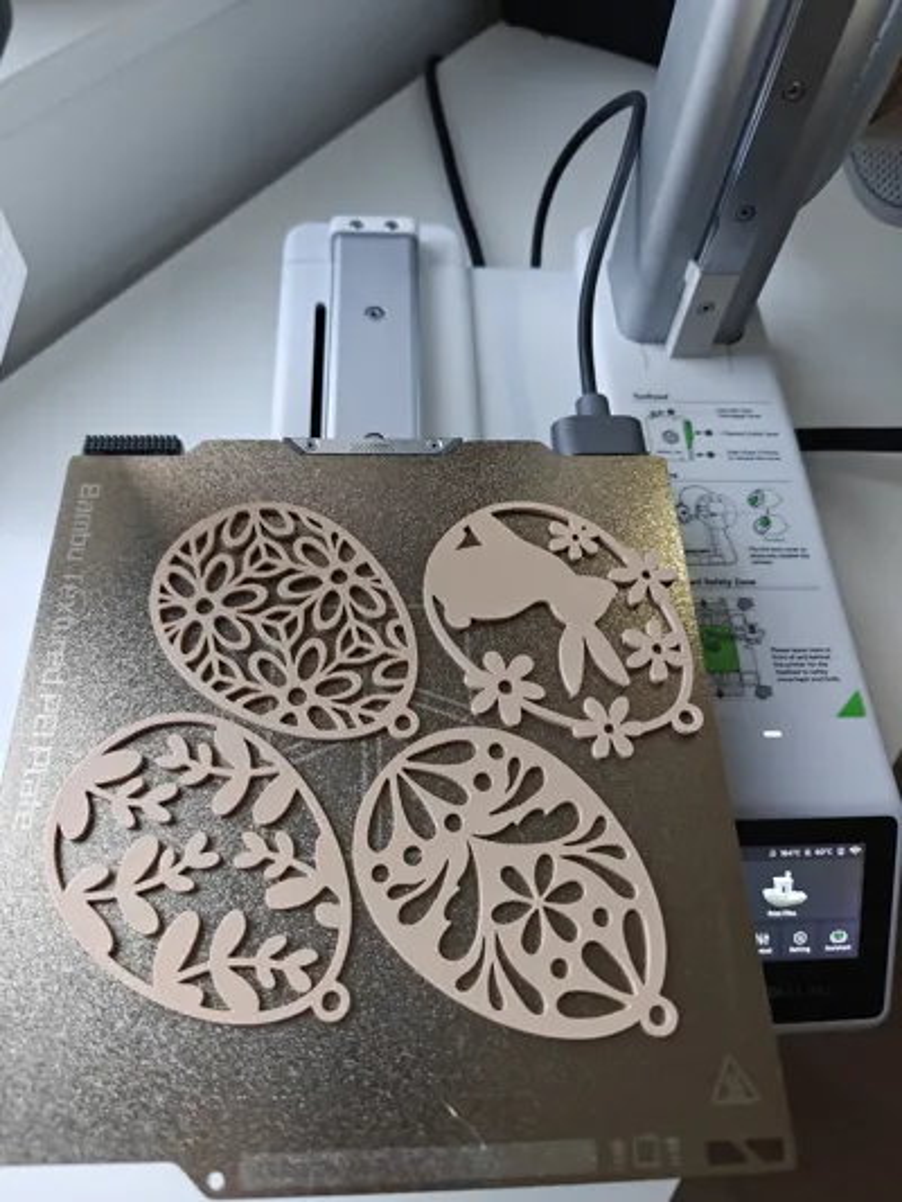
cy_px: 601
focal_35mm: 23
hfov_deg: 58.9
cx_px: 451
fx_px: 799
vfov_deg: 73.9
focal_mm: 6.06
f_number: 1.6
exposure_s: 1/100
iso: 1250
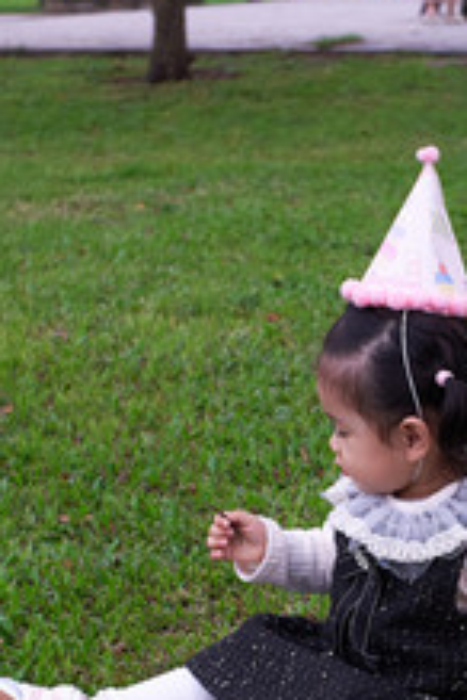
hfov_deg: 11.3
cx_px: 369
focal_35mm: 121
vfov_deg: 16.8
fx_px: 2354
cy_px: 547
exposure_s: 1/320
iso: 400
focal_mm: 35
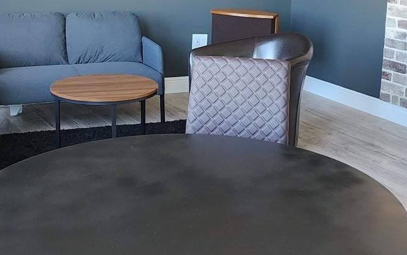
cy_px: 64
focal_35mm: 59
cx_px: 224
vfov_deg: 21.8
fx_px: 654
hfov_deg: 34.5
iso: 800
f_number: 1.8
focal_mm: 6.4
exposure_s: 1/120
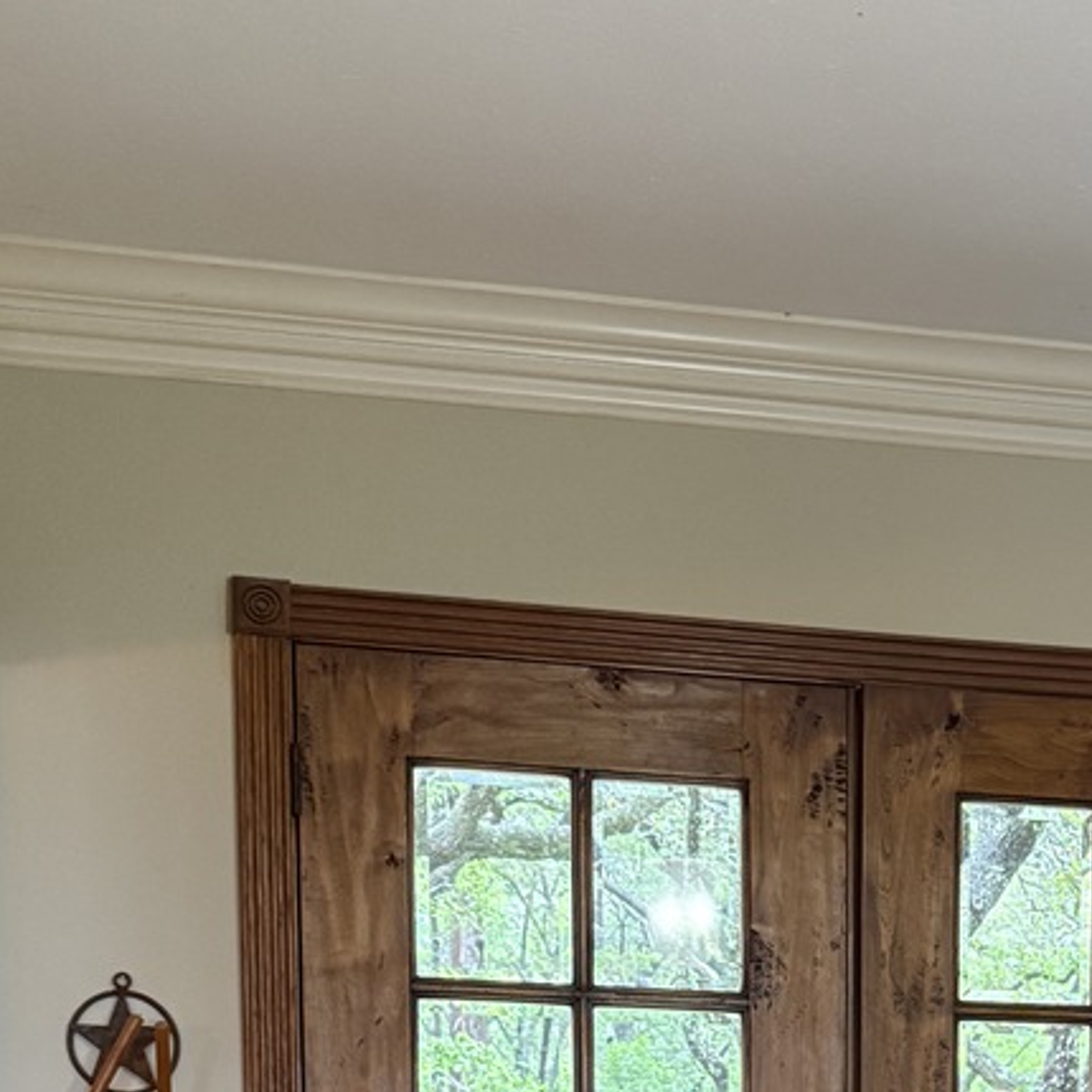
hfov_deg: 23.6
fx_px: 2534
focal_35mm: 71
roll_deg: -1.4
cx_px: 1003
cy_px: 1442
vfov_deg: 21.8
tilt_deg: -3.9
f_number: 1.78
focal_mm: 6.76
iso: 640
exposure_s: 1/60
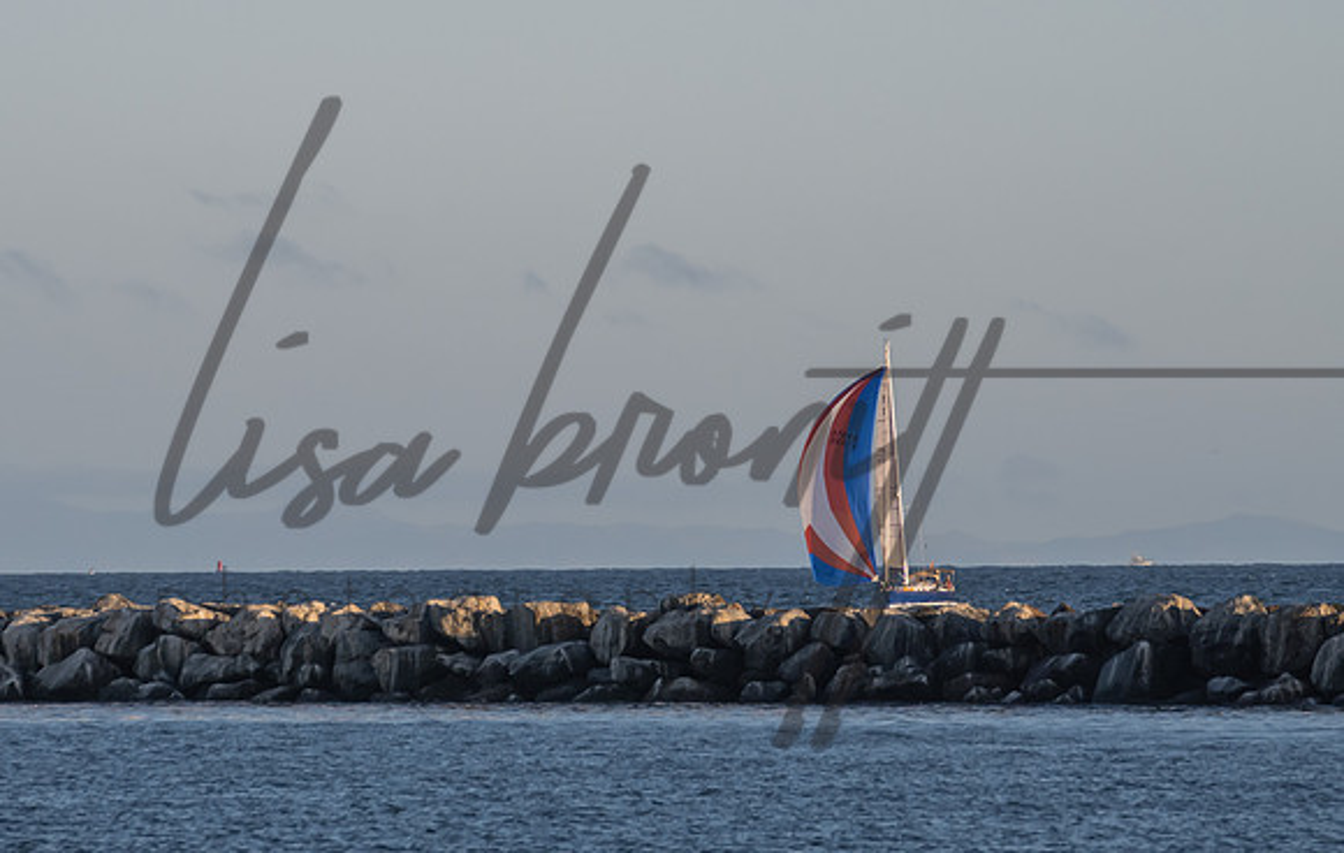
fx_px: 14547
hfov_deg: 5.3
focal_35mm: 395
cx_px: 604
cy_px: 206
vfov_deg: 3.4
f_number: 6.3
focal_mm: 200
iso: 320
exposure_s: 1/1250
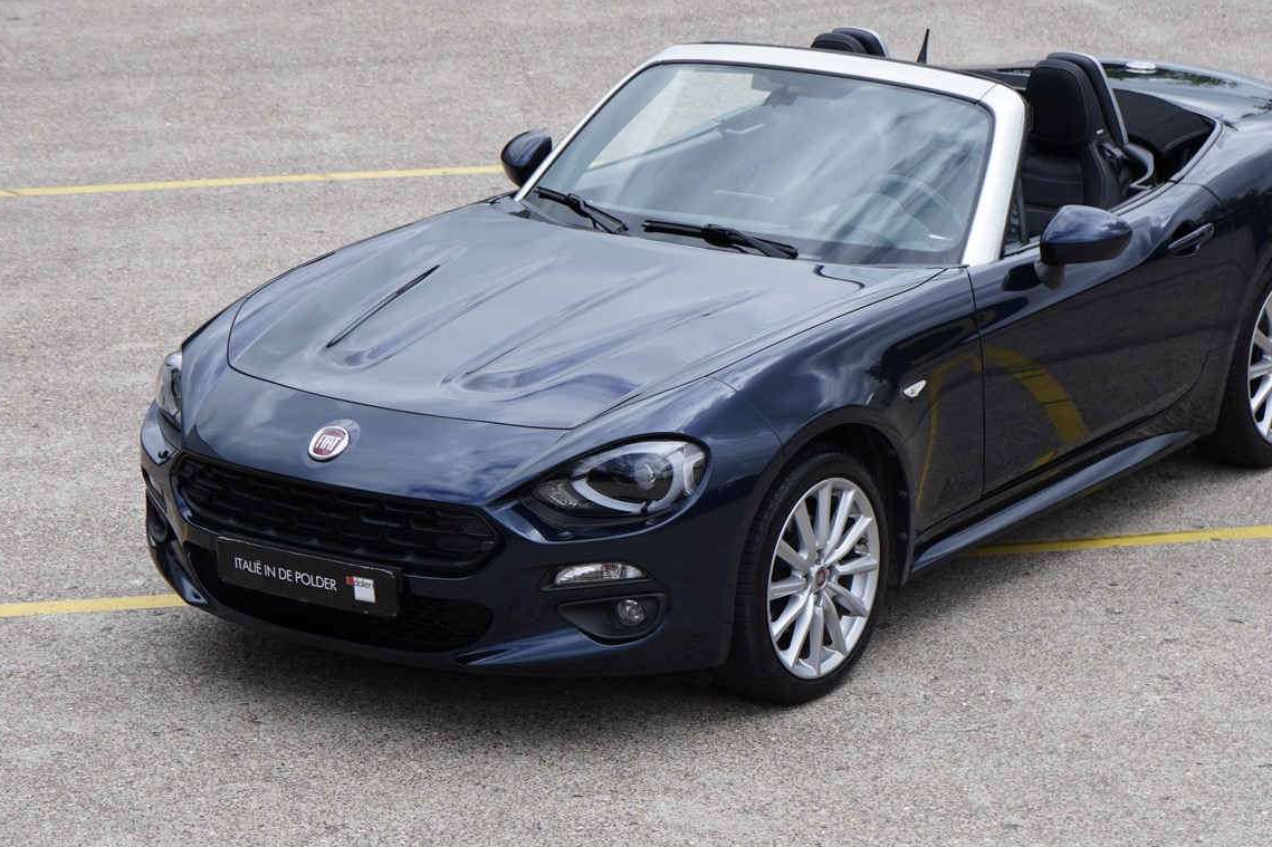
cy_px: 499
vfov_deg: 11.6
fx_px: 4168
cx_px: 647
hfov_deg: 17.3
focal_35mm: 118
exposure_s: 1/250
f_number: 7.1
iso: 100
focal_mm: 70
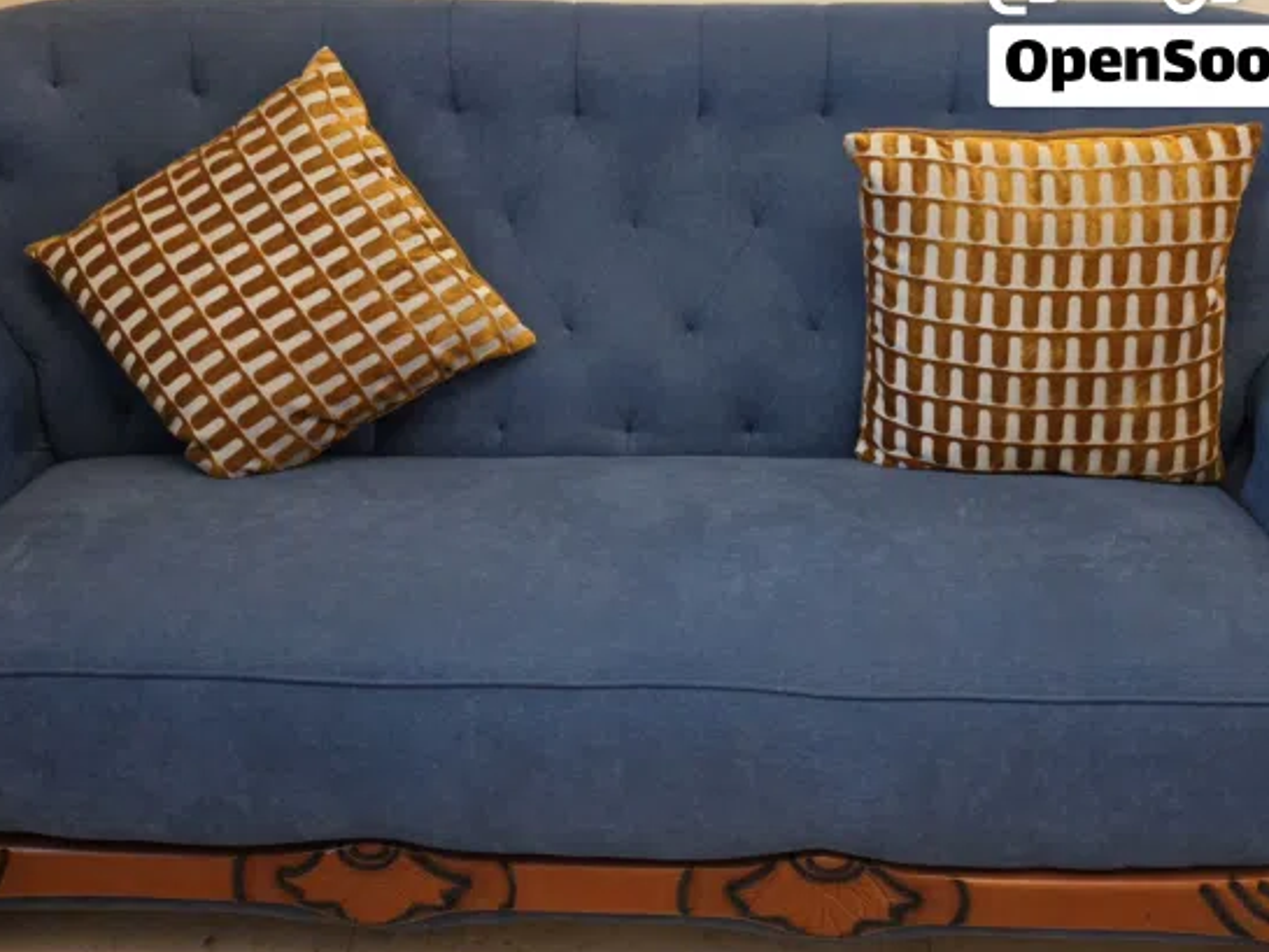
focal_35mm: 27
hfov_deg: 65.3
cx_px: 638
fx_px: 990
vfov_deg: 51.3
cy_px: 442
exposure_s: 1/101
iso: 320
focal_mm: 6.5
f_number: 1.4
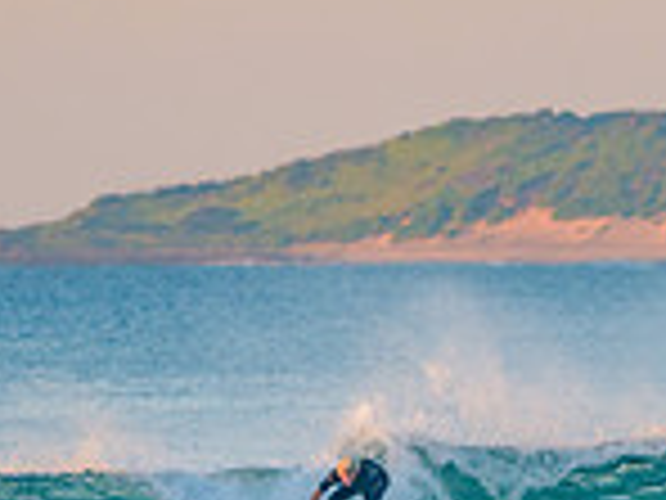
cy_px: 606
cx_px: 387
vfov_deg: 1.4
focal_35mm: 1054
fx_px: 20279
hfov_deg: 1.9
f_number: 5.6
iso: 280
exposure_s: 1/400
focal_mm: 280
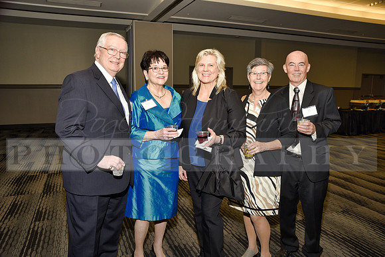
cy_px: 128
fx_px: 310
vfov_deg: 45.0
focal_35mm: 29
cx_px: 192
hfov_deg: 63.6
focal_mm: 29
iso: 200
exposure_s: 1/60
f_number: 5
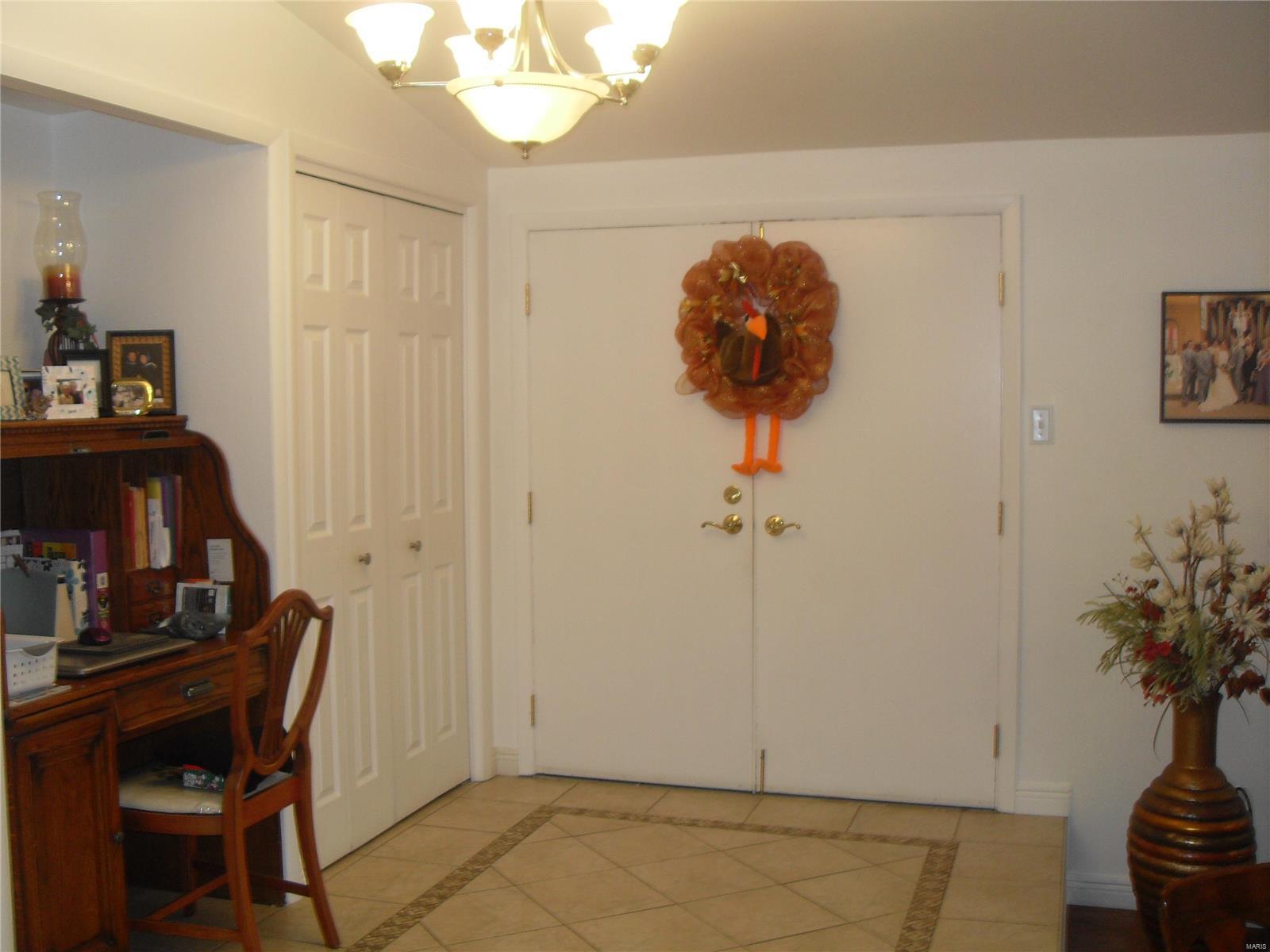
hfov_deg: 50.1
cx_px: 635
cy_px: 476
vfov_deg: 38.7
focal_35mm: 37
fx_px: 1357
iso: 100
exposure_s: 1/20
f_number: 2.8
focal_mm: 6.3
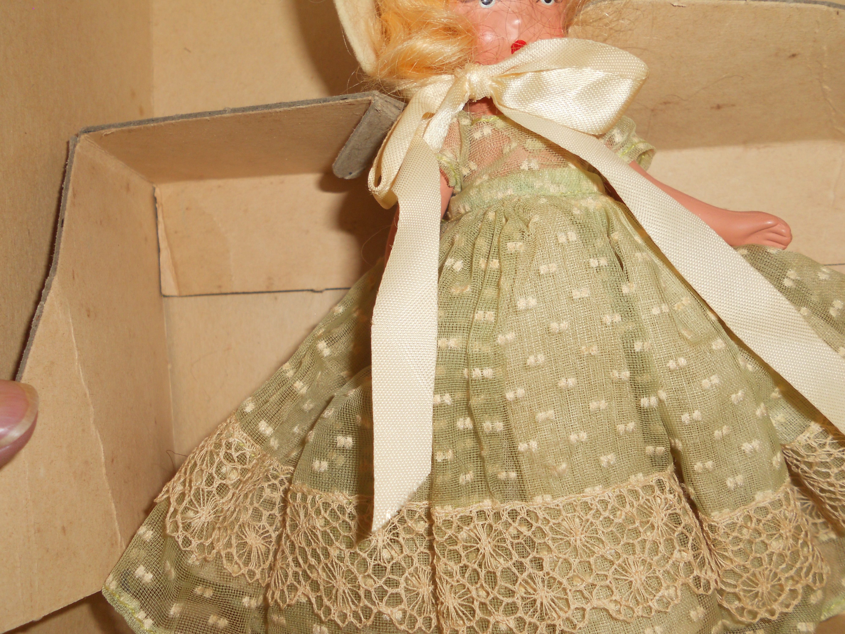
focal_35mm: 32
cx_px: 422
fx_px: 781
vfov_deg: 44.2
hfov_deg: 56.8
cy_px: 317
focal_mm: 5.8
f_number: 8.8
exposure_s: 1/25
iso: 80
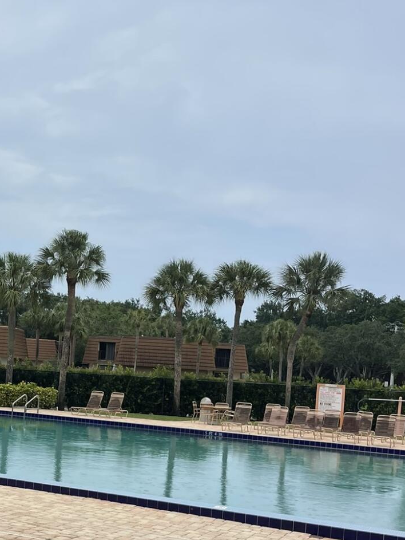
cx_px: 33
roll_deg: -3.3
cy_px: 389
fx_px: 826
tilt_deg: -2.2
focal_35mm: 53
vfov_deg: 35.5
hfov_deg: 26.5
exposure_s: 1/5376
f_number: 1.6
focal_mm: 5.1
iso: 32
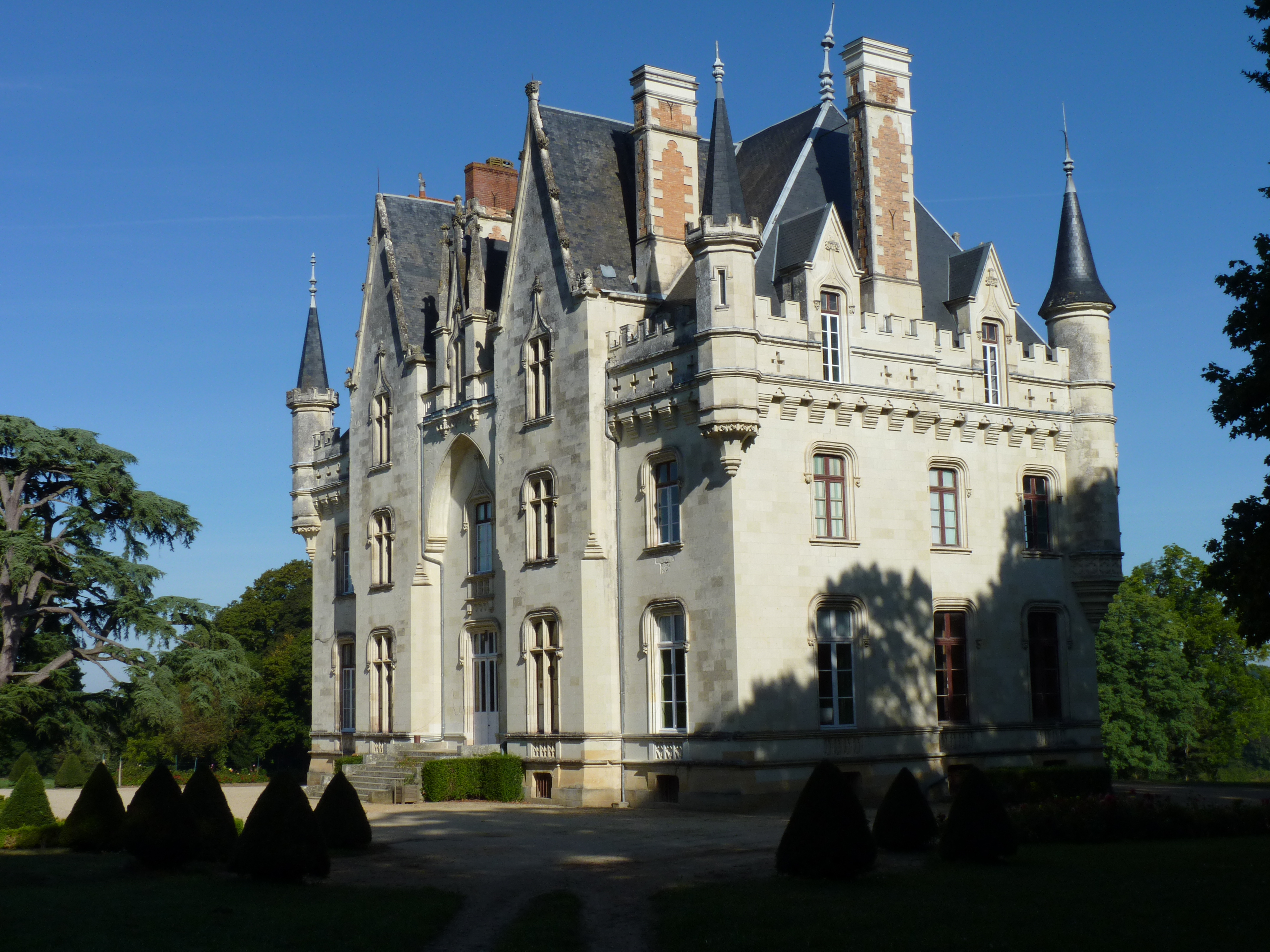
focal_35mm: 46
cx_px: 635
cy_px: 476
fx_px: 1688
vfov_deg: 31.5
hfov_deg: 41.2
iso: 80
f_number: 6.3
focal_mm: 8.2
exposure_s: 1/500
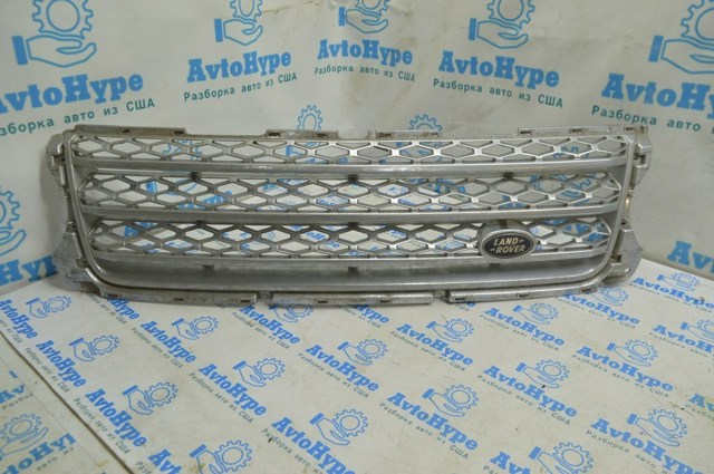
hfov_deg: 67.4
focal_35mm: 27
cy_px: 237
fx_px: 535
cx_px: 357
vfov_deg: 47.8
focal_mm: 18
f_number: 5.6
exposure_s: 1/25
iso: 400
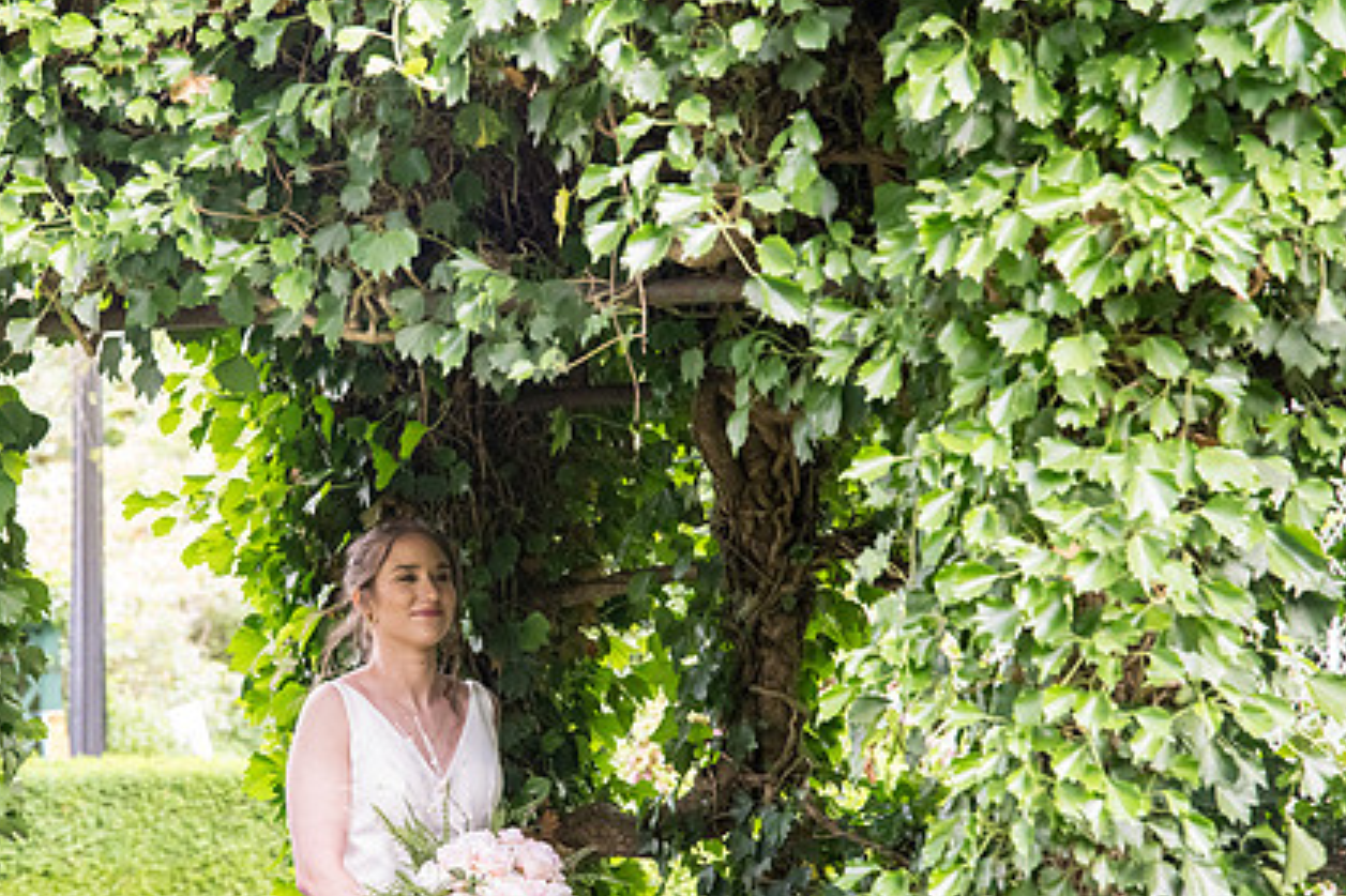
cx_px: 453
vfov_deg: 14.1
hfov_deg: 21.0
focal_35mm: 97
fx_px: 3625
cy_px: 576
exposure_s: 1/320
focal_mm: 70
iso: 4000
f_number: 4
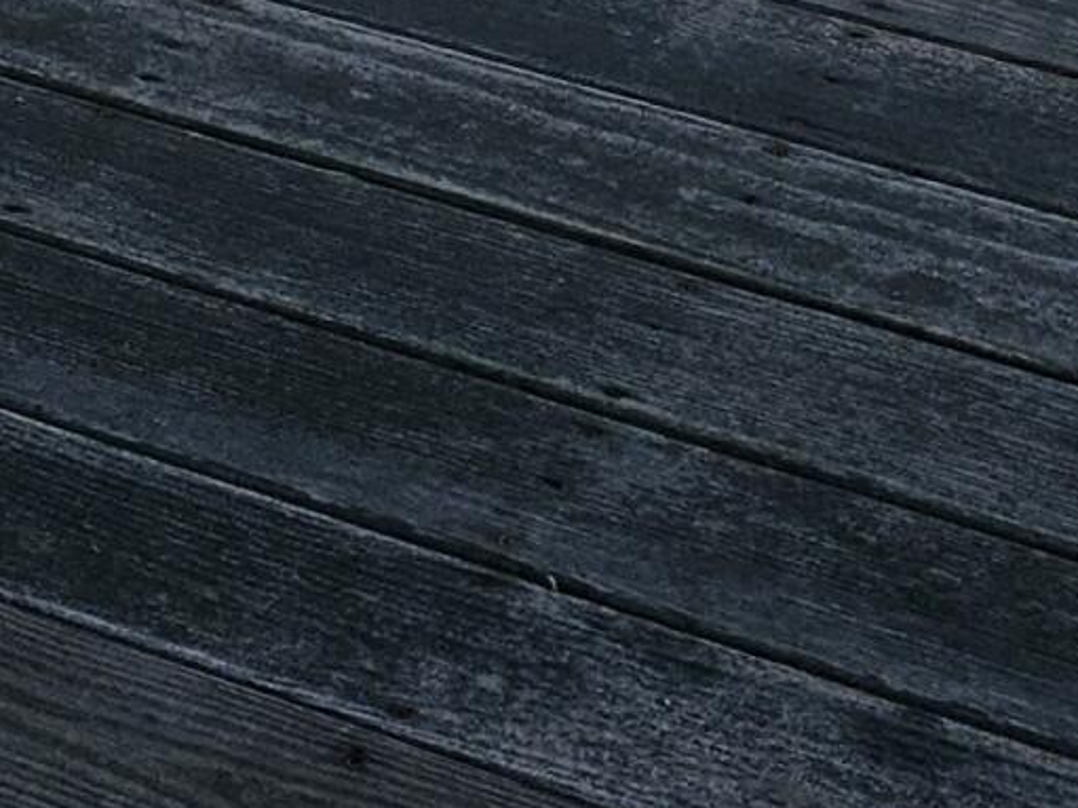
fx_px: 4203
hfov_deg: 14.6
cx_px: 325
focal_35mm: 135
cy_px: -1420
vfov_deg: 9.3
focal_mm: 6.3
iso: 10
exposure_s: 1/503
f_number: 1.7
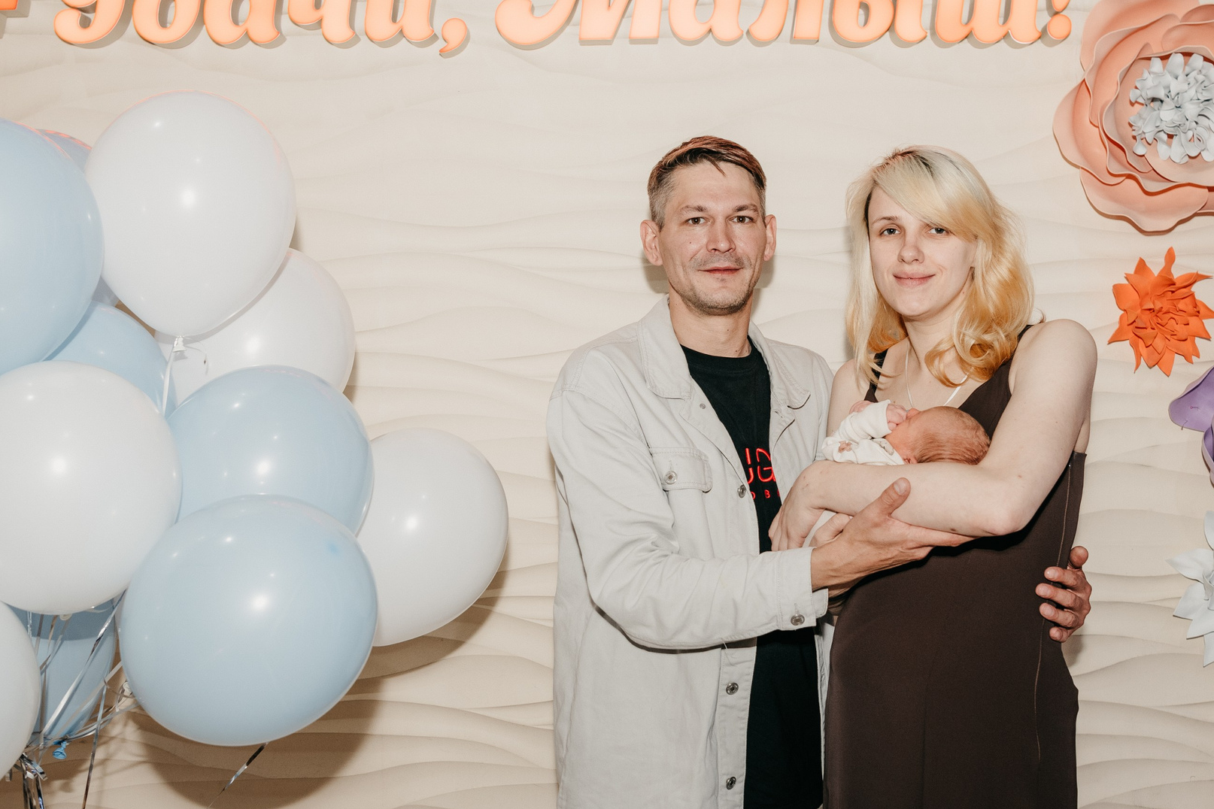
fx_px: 1551
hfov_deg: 42.7
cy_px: 341
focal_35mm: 46
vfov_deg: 29.2
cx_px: 660
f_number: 4
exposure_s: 1/160
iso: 320
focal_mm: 29
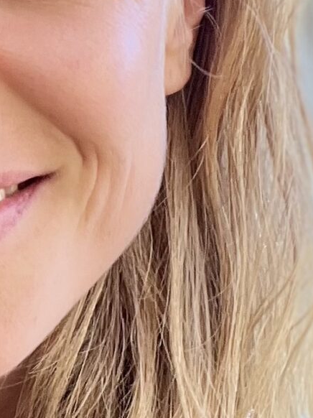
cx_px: -117
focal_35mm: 132
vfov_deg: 14.9
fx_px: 1593
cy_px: 270
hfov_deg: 10.9
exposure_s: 1/60
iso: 50
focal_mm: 2.71
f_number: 2.2
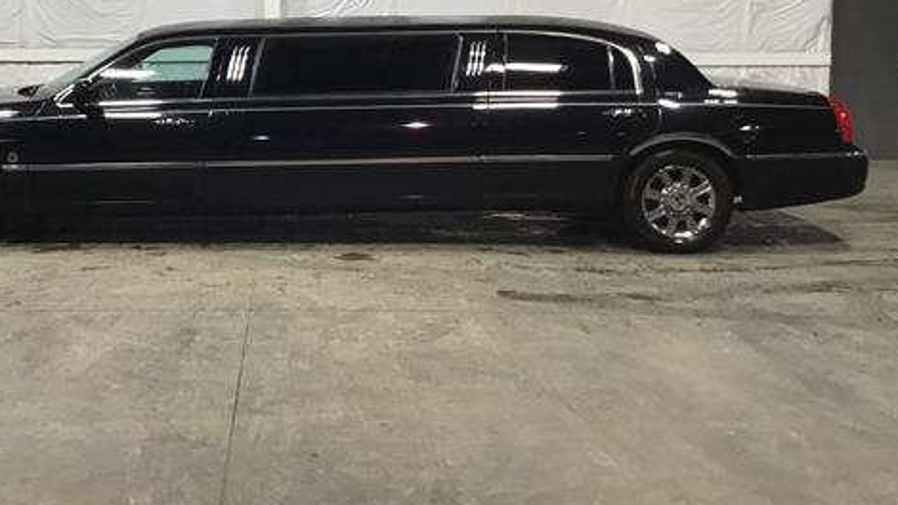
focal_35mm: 46
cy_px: 84
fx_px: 1095
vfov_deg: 25.4
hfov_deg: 44.1
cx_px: 315
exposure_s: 1/30
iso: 64
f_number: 2.4
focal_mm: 3.3
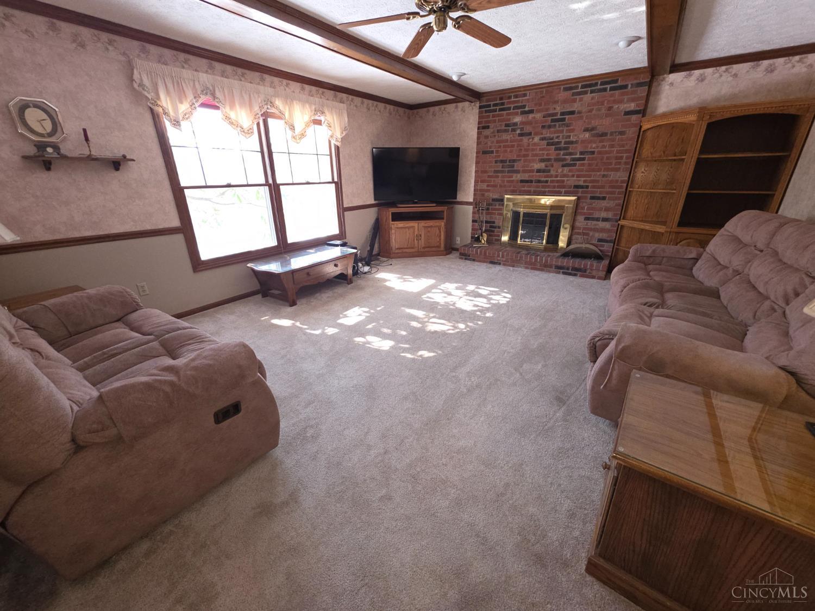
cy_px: 306
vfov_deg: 89.9
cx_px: 408
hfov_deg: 106.2
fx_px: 306
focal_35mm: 13
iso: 125
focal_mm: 2.2
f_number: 1.9
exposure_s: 1/60
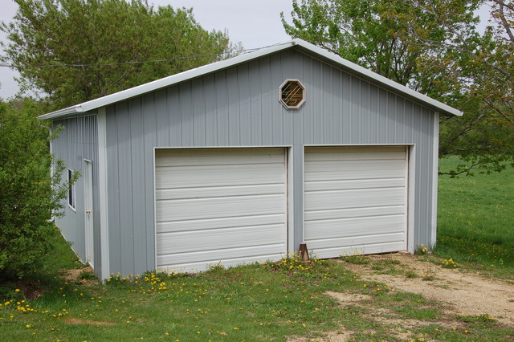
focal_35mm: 39
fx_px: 557
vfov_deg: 34.2
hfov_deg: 49.6
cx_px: 257
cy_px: 171
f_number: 9
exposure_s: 1/320
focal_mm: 26
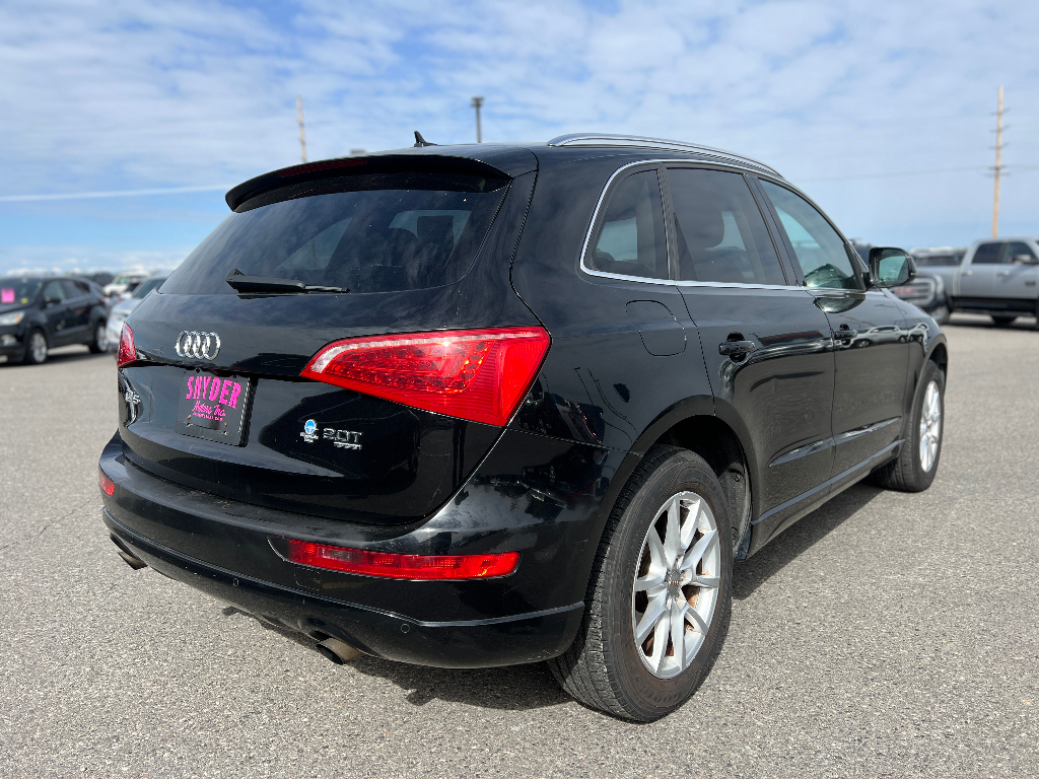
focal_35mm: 26
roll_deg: +2.0
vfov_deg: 53.1
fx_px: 780
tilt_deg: -10.0
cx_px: 520
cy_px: 390
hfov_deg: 67.3
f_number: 1.5
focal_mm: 5.7
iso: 50
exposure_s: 1/3165
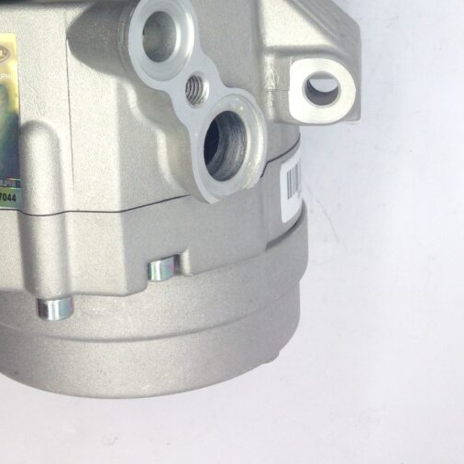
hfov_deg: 28.7
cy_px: -1
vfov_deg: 27.4
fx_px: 895
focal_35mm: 59
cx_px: 118
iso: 64
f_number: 2.4
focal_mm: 4.12
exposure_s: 1/120
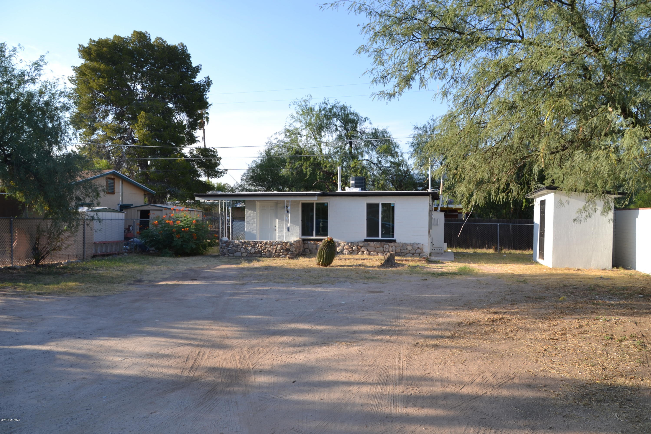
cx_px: 326
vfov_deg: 43.6
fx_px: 542
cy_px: 217
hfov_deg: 61.9
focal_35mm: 30
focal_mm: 20
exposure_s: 1/200
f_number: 7.1
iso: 100
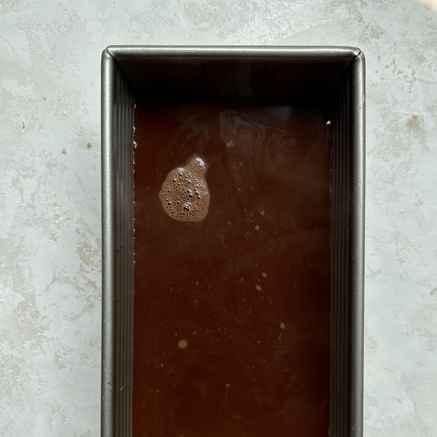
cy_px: 291
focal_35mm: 33
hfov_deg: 49.7
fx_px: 471
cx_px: 235
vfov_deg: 48.9
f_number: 1.78
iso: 80
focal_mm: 6.86
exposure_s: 1/724
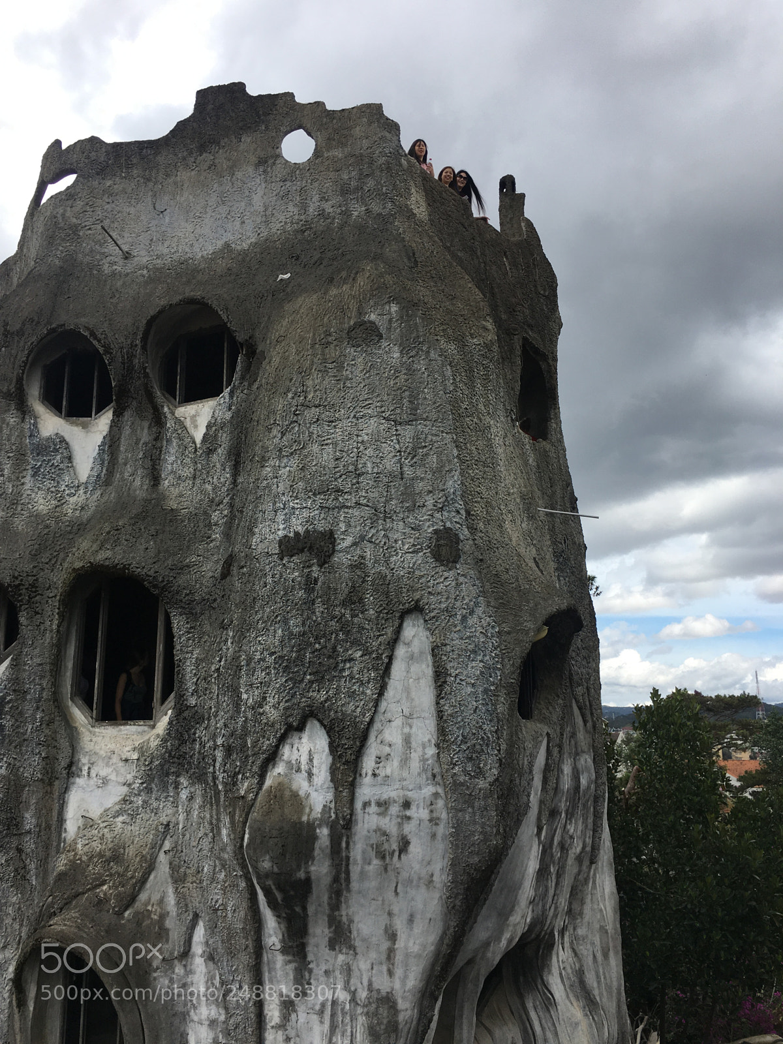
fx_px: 875
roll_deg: +0.1
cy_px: 522
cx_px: 392
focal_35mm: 29
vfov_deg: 61.7
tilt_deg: +13.4
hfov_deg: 48.2
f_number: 2.2
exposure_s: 1/1221
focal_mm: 4.15
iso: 25
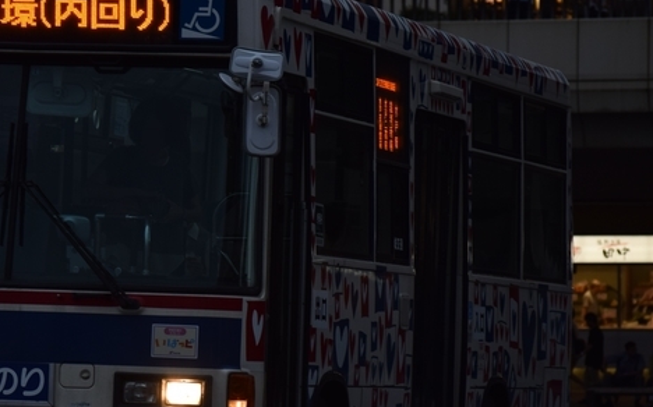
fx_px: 5123
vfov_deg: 4.6
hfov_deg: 7.3
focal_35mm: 288
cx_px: 159
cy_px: 247
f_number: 4.5
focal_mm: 110
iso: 200
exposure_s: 1/125
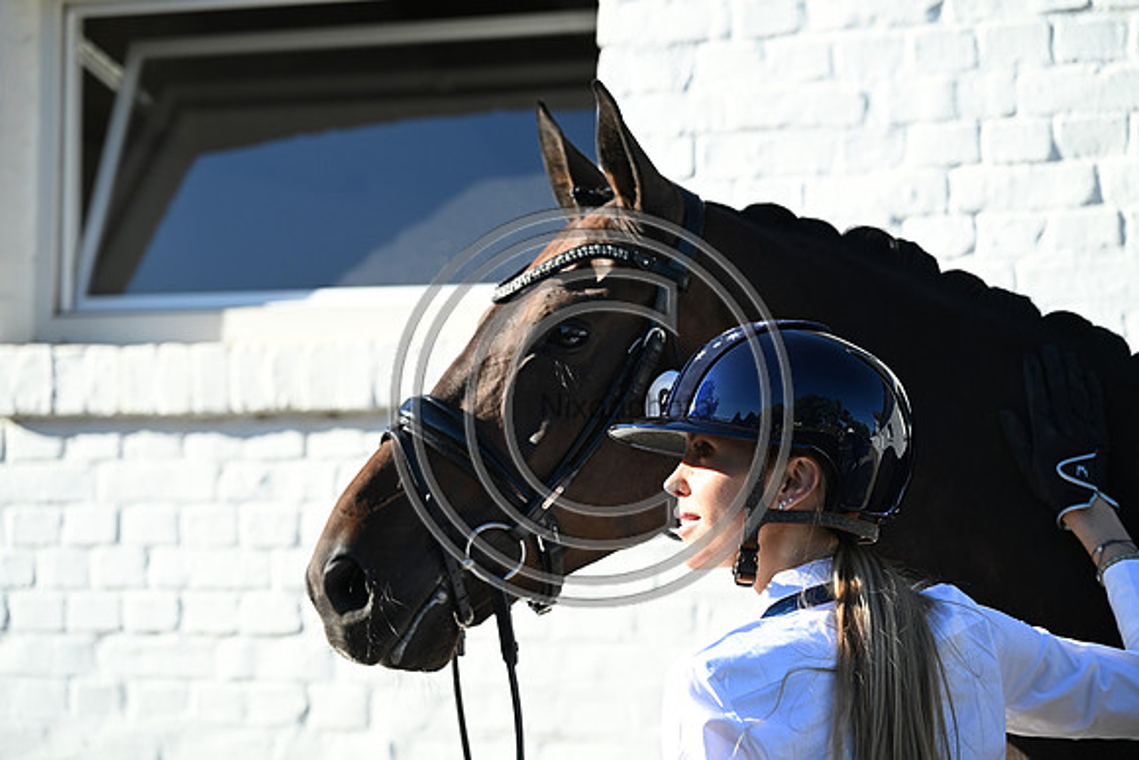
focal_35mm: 120
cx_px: 570
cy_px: 380
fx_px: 3797
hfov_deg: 17.1
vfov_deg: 11.4
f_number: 5
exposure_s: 1/1600
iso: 720
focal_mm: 120
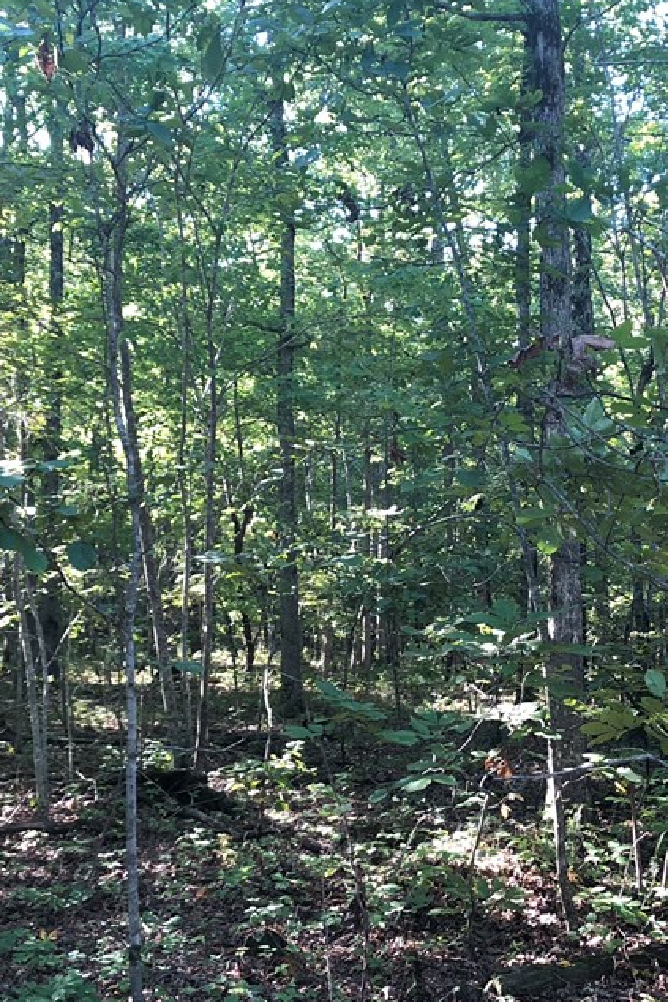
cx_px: 327
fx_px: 1307
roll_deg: +3.1
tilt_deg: +2.7
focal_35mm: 47
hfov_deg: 28.7
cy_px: 563
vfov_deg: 41.8
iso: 40
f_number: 1.8
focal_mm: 3.99
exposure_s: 1/30
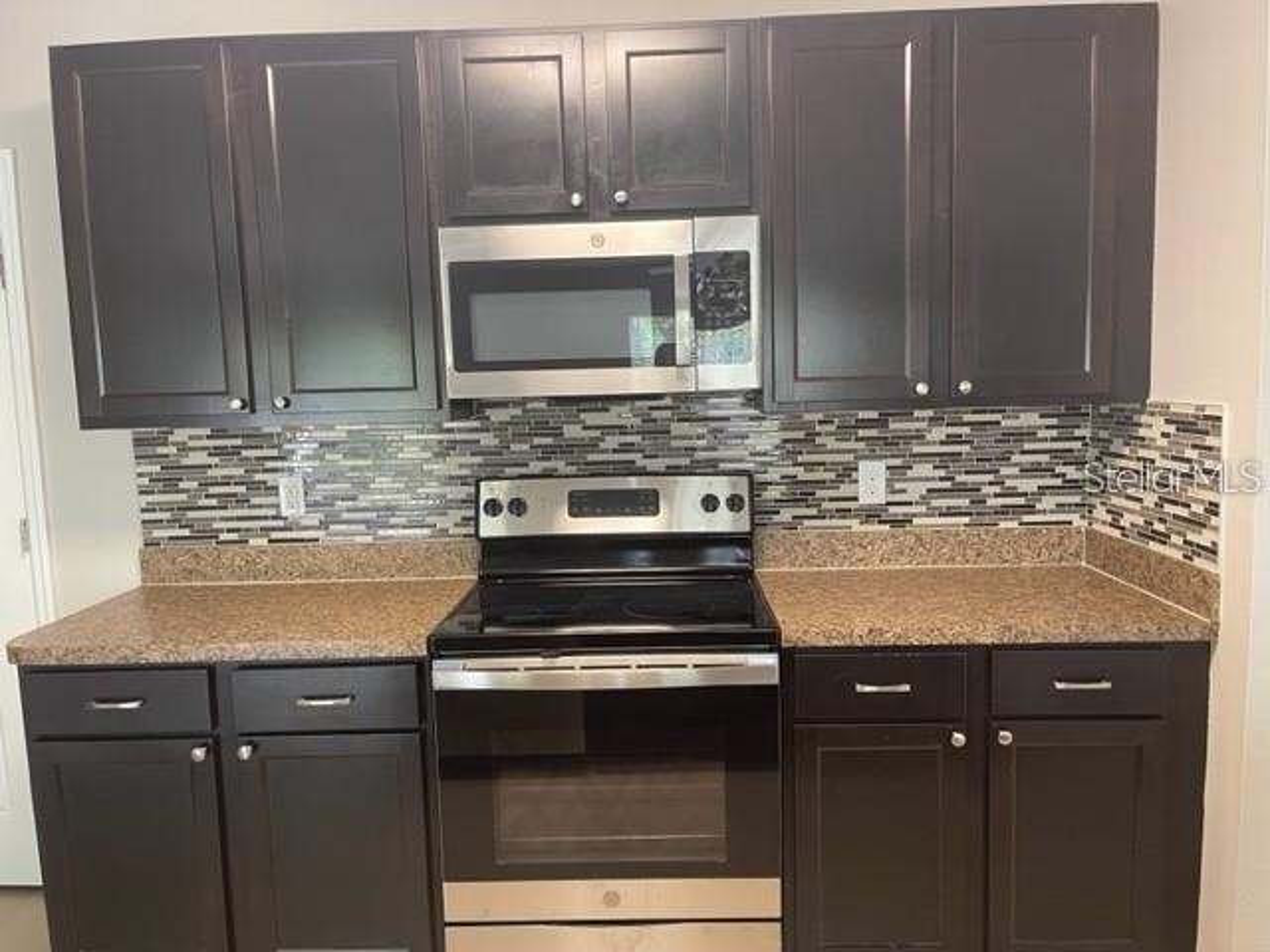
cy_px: 476
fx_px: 954
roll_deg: +1.1
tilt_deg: -6.6
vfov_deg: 53.1
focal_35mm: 26
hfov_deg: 67.3
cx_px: 635
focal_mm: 5.1
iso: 250
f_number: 1.6
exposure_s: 1/60
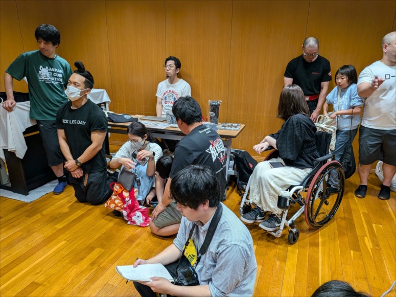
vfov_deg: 56.8
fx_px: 275
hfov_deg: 71.6
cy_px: 148
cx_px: 198
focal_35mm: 24
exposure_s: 1/60
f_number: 1.7
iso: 229
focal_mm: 4.53
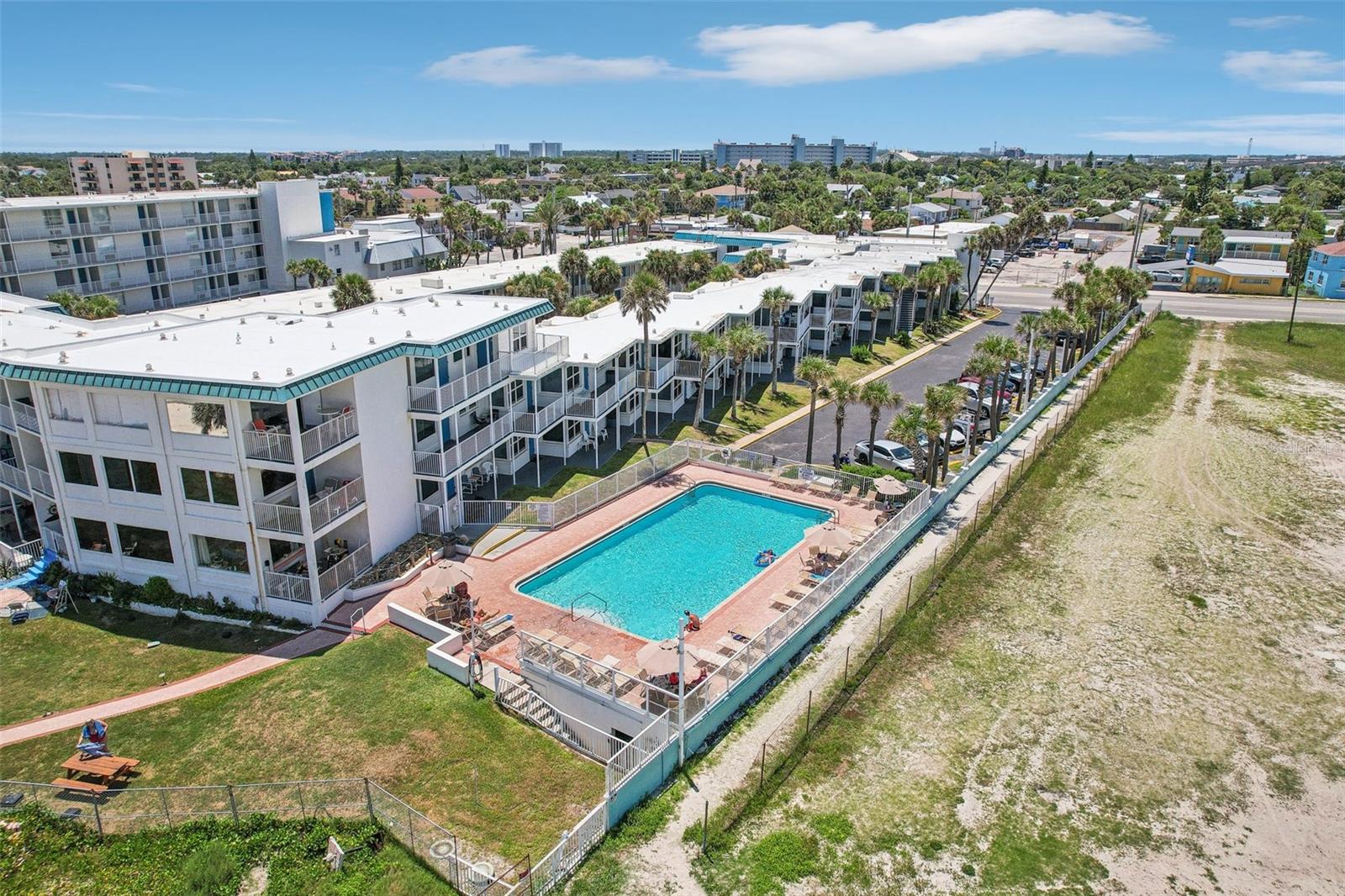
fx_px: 822
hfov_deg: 78.6
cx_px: 672
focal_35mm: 22
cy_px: 448
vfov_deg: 57.2
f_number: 2.8
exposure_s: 1/4000
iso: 130
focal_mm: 8.4
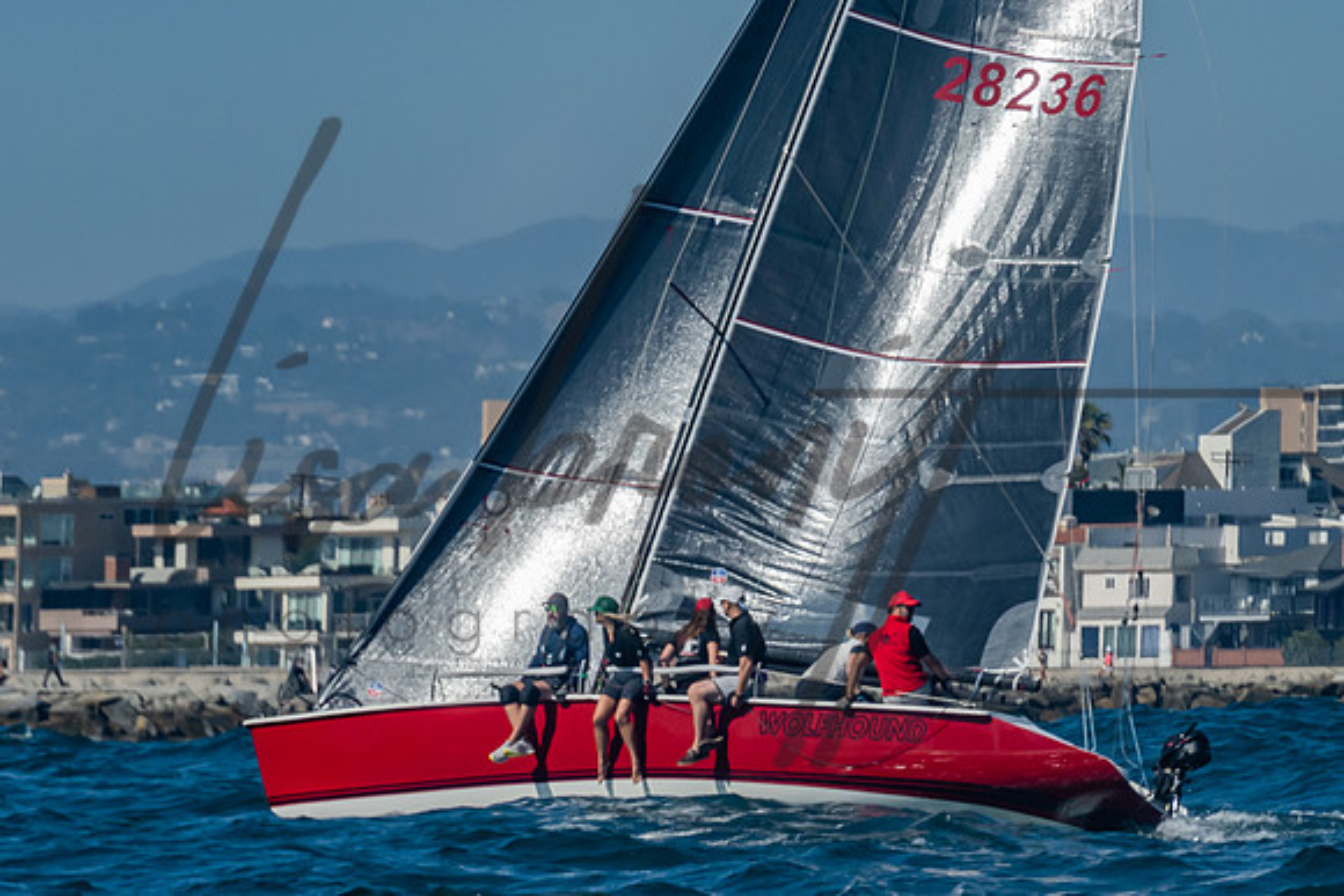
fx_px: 19032
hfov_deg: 4.0
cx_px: 451
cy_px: 441
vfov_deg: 2.7
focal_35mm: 510
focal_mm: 200
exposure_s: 1/1000
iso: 160
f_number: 6.3
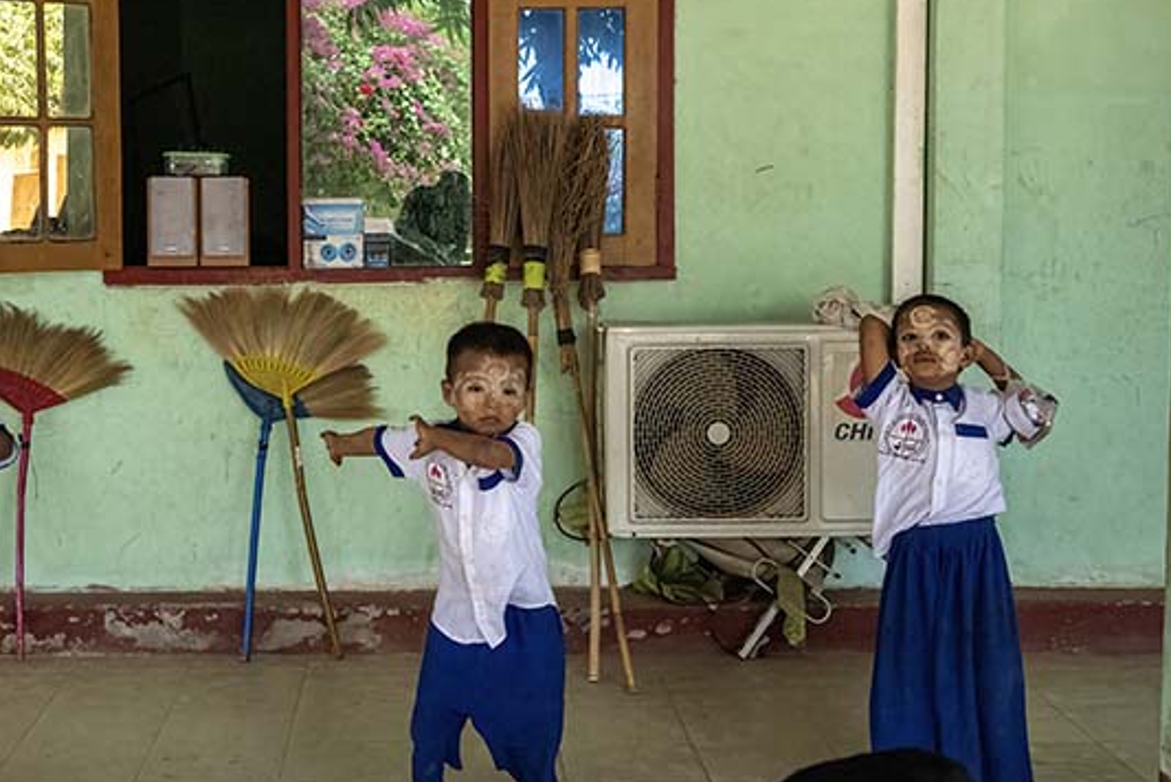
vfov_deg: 24.7
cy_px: 336
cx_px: 422
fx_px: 1787
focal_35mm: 55
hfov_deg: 36.0
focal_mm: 30.5
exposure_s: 1/1600
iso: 9000
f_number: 6.3
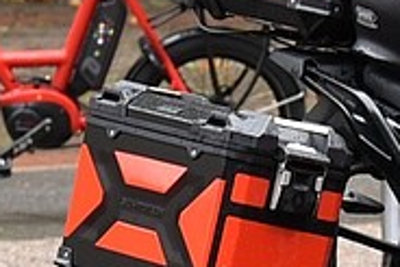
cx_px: 830
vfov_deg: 3.3
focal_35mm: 415
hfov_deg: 4.9
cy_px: 206
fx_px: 4615
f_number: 5.6
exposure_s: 1/125
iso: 400
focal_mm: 85
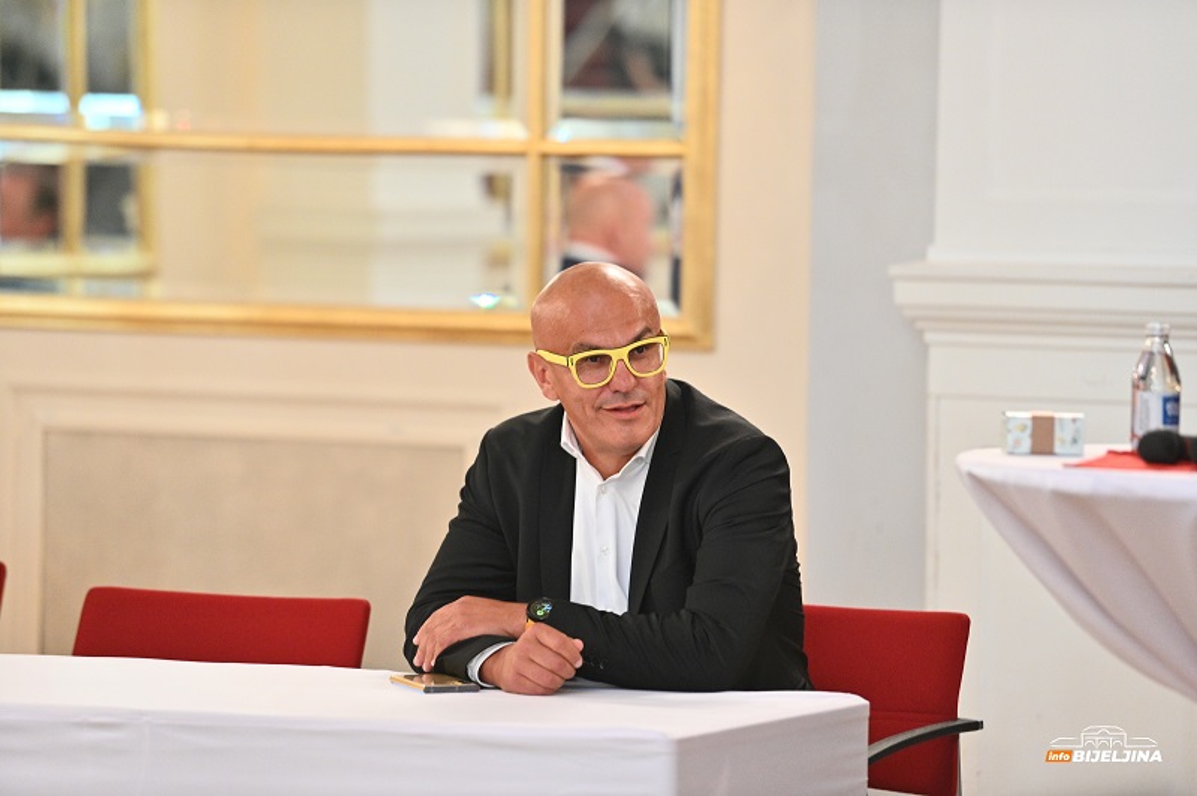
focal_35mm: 200
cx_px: 598
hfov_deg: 10.3
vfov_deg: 6.9
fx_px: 6644
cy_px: 398
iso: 3200
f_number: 2.8
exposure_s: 1/160
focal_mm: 200
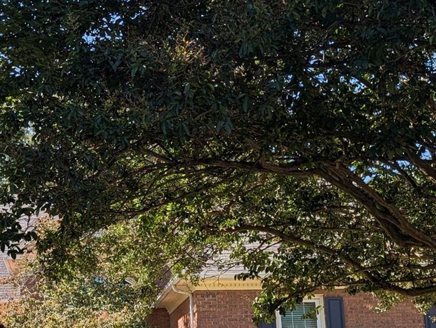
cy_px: 226
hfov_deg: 28.5
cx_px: 65
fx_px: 833
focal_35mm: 66
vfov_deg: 22.2
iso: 22
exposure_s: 1/576
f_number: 1.68
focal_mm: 6.9
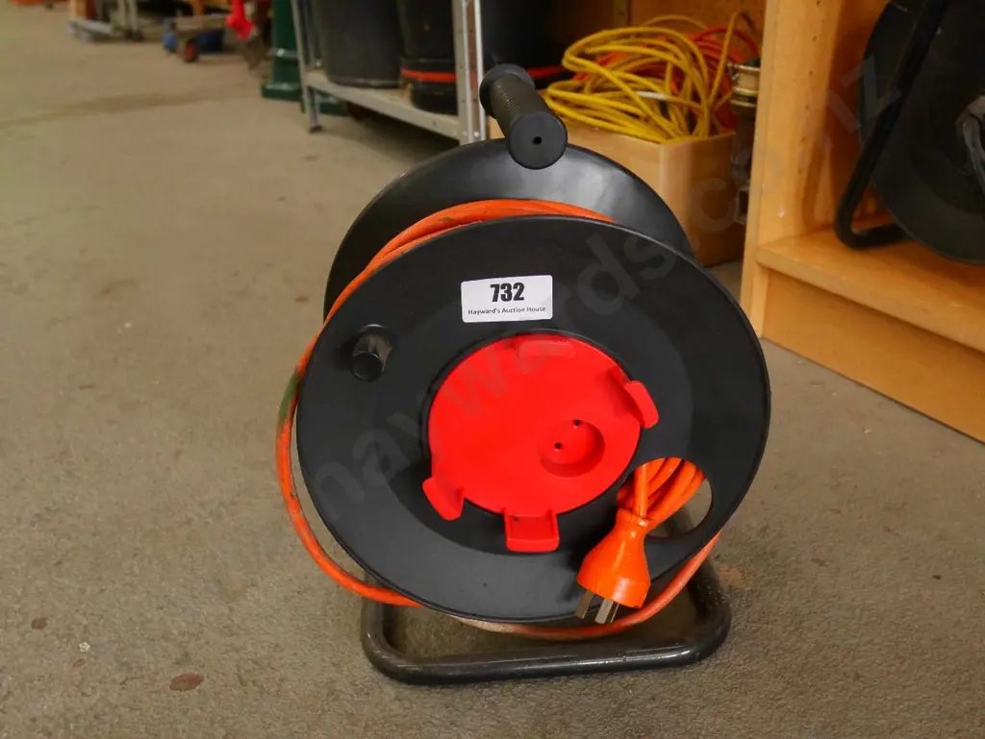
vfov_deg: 41.8
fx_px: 968
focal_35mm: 34
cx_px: 492
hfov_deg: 53.9
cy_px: 370
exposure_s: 1/160
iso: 3200
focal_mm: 17
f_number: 4
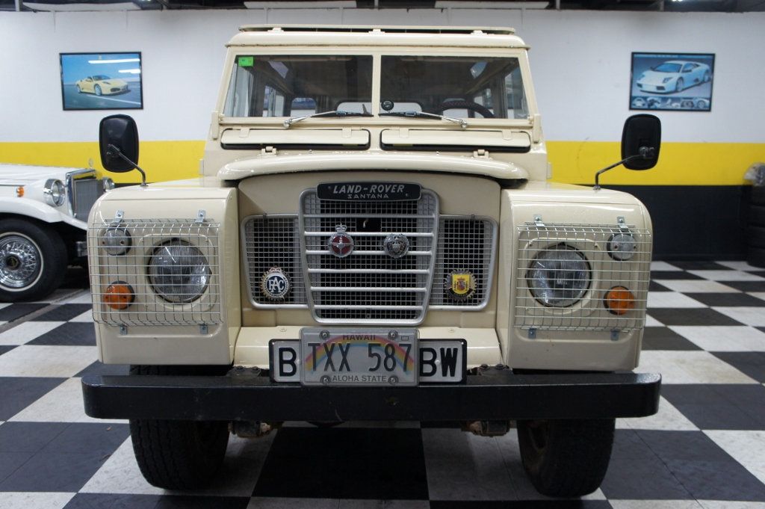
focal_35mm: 30
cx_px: 382
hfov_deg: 62.0
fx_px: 637
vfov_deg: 43.5
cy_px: 254
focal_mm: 20
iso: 800
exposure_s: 1/80
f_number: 4
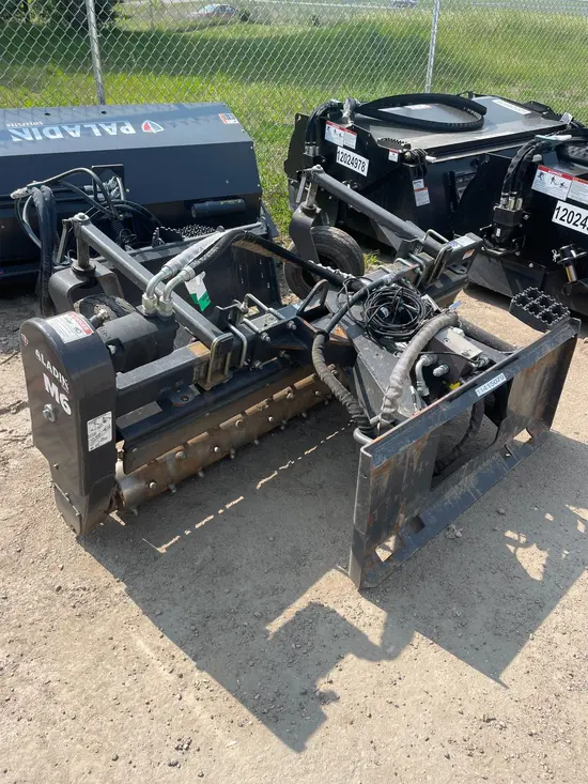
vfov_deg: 67.3
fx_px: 589
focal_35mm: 26
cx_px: 294
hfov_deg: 53.1
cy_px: 392
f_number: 1.6
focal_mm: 4.2
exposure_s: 1/1401
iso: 32
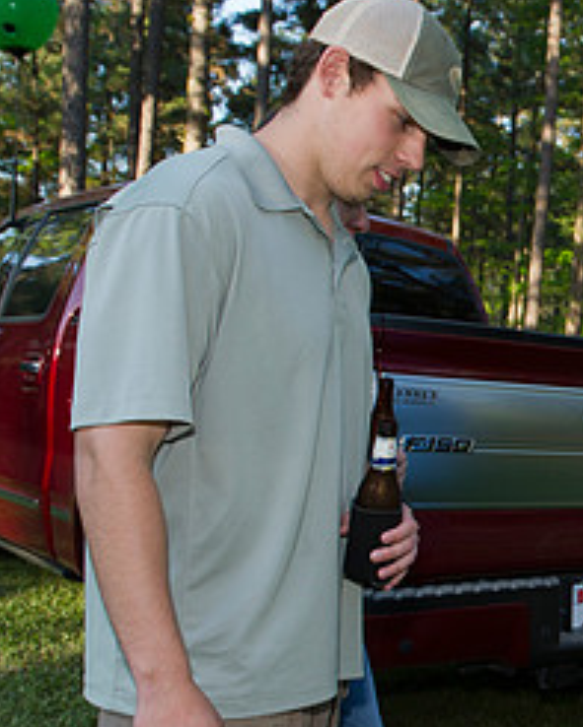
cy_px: 505
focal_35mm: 53
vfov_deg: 34.9
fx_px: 1142
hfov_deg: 25.6
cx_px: 707
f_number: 5
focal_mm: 24
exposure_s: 1/320
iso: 320
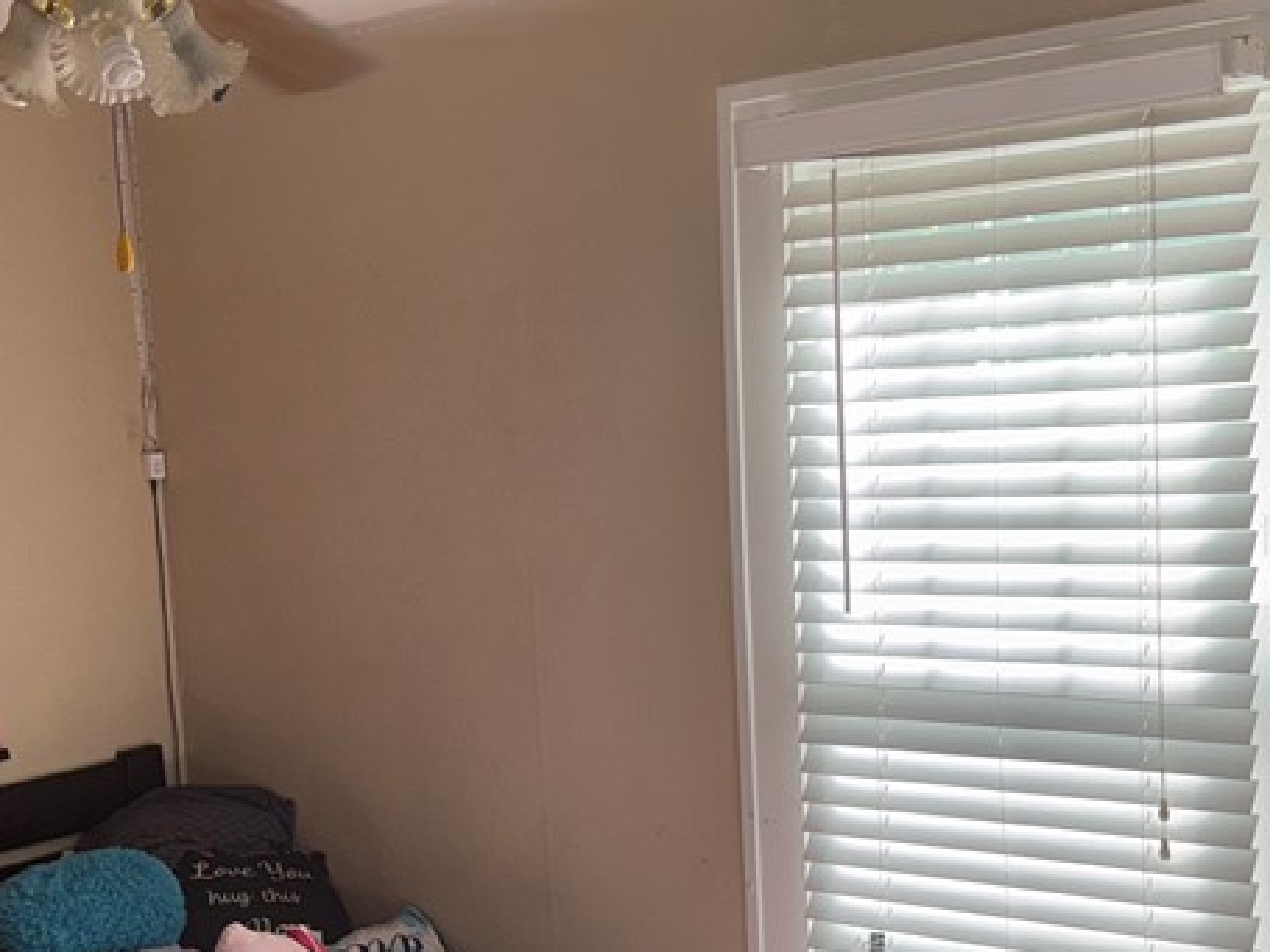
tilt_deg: -10.0
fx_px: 1981
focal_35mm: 54
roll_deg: +3.5
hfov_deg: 35.5
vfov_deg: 26.7
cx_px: 536
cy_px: 698
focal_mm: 6.76
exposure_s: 1/200
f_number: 1.78
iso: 64
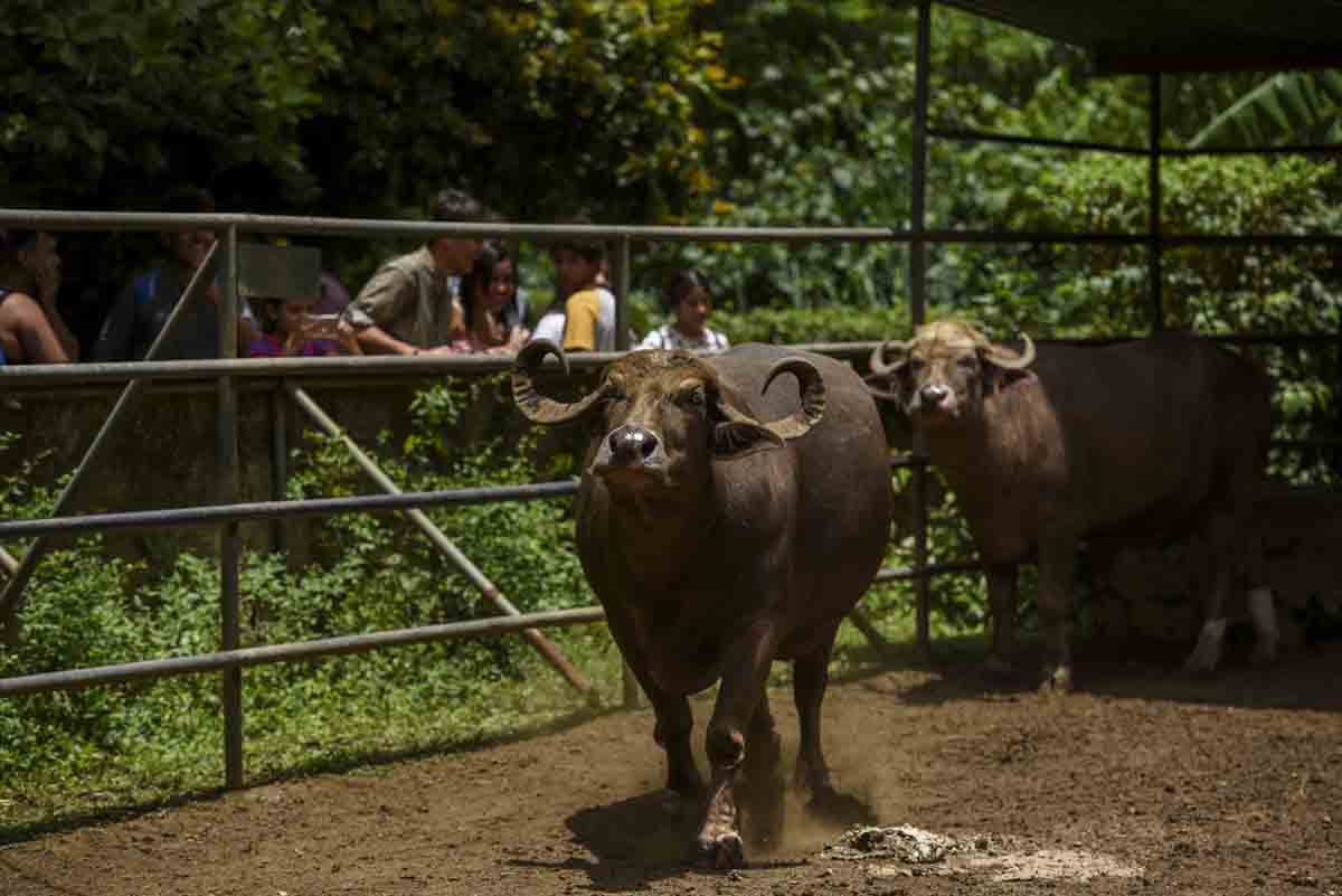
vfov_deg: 10.2
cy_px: 448
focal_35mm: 135
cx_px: 671
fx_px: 5034
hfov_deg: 15.2
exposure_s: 1/4000
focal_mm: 135
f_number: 5
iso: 400
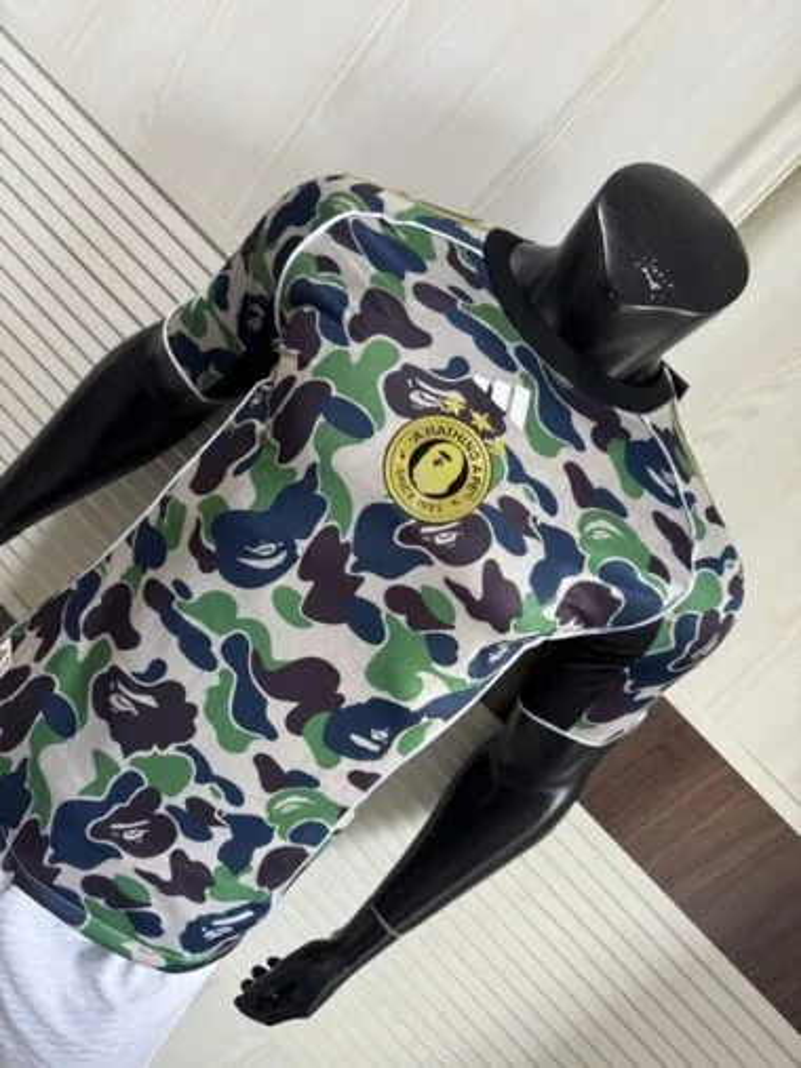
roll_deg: -44.5
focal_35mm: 24
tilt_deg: -15.0
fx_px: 741
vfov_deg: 71.6
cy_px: 534
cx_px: 400
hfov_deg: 56.8
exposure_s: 1/98
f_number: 1.78
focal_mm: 6.76
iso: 200
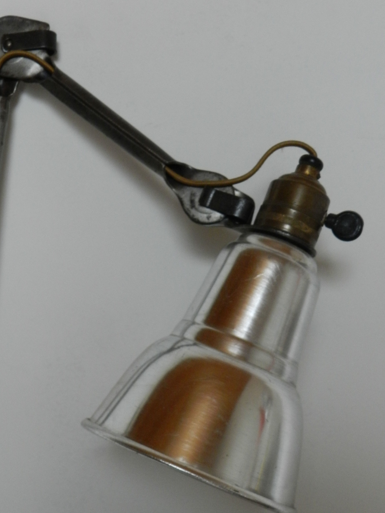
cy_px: 294
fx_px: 890
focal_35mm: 60
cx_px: 151
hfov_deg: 24.4
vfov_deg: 32.1
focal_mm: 8.1
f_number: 4.2
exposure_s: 1/13
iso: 400
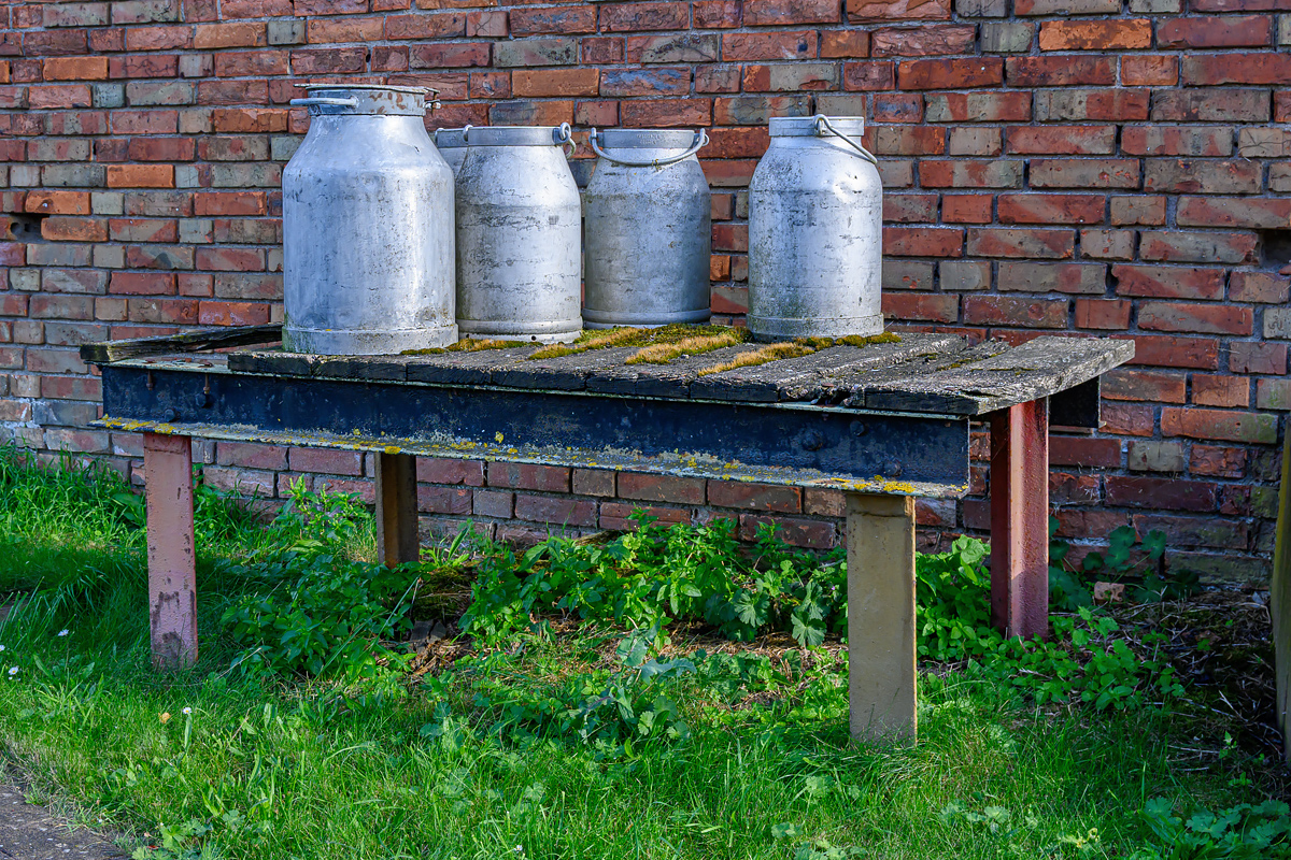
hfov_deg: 43.6
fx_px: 1614
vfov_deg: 29.9
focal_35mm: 45
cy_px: 430
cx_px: 646
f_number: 8
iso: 200
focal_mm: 30
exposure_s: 1/125
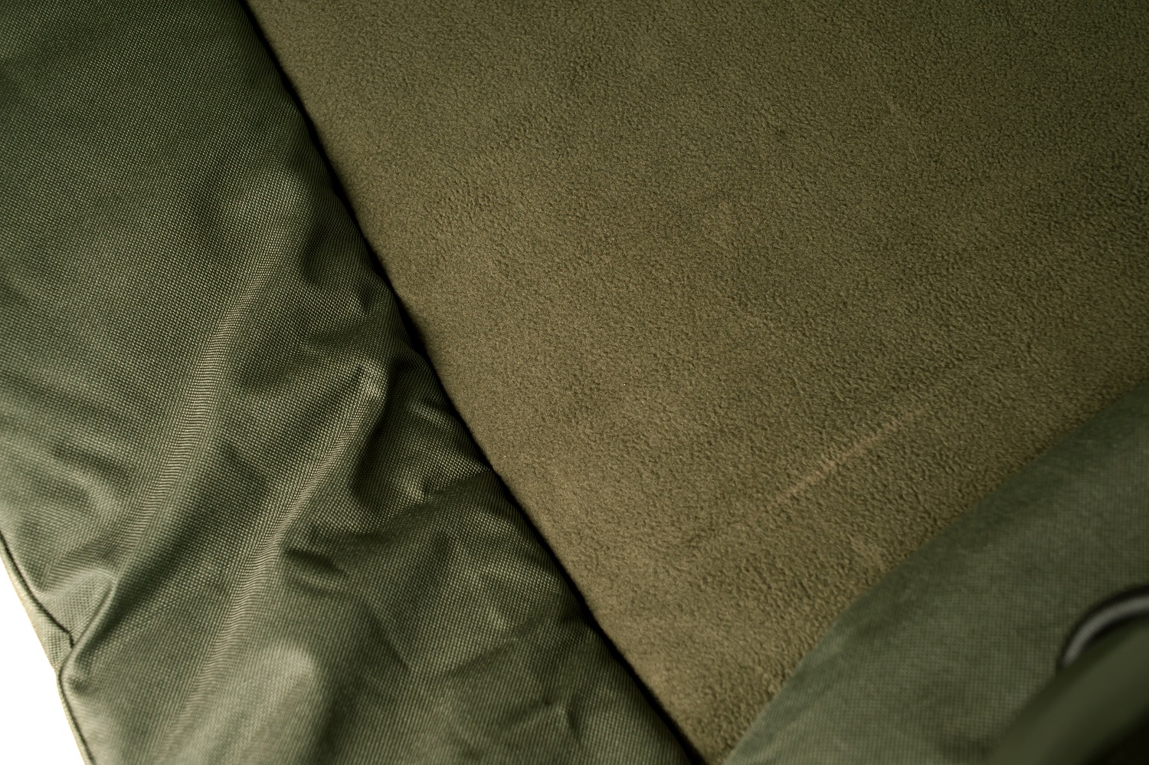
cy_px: 382
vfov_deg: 37.8
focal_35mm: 35
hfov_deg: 54.5
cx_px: 574
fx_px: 1116
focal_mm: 35
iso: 560
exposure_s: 1/160
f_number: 8
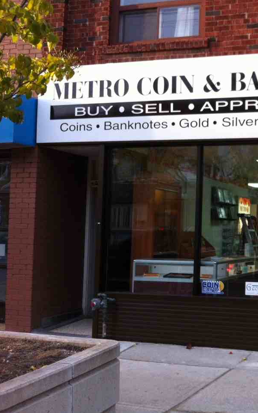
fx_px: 563
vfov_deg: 40.3
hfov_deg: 24.4
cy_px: 206
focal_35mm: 50
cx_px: 270
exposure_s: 1/120
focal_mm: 3.85
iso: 125
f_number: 2.8
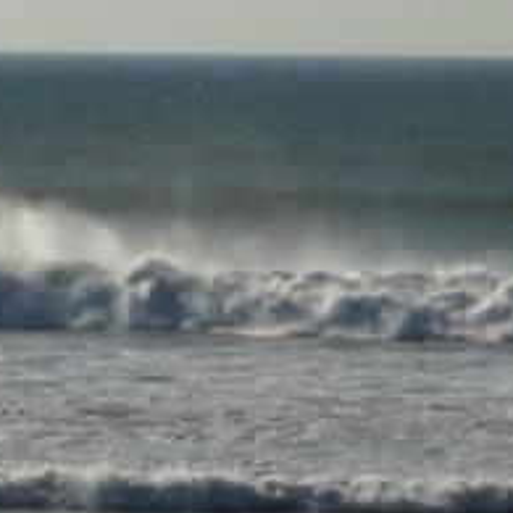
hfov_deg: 4.7
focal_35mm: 372
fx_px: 6237
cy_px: 291
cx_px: -213
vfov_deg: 4.7
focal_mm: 24
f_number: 8.4
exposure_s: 1/588
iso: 100
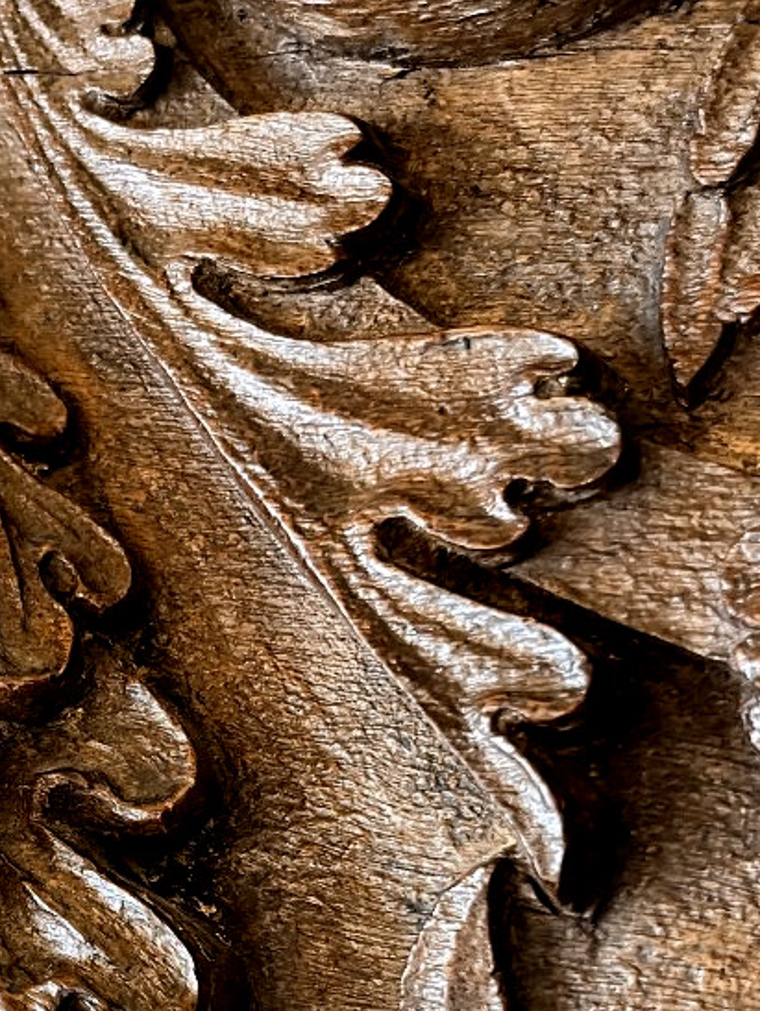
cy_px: 837
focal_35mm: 57
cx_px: 116
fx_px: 1667
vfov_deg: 32.6
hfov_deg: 25.1
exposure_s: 1/50
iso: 400
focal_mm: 5.1
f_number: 1.6
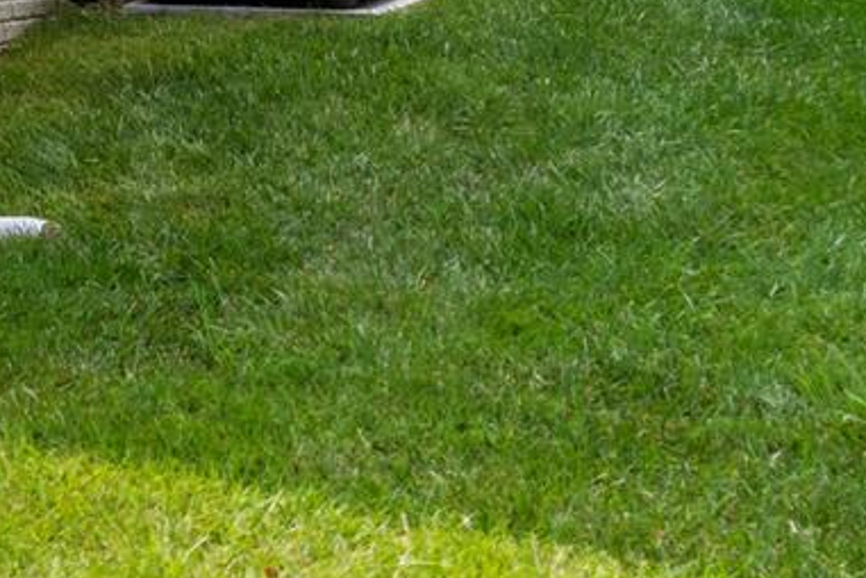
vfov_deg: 12.5
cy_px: -794
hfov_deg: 13.2
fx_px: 2069
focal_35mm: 86
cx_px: -1446
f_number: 9
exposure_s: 1/40
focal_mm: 16
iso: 125
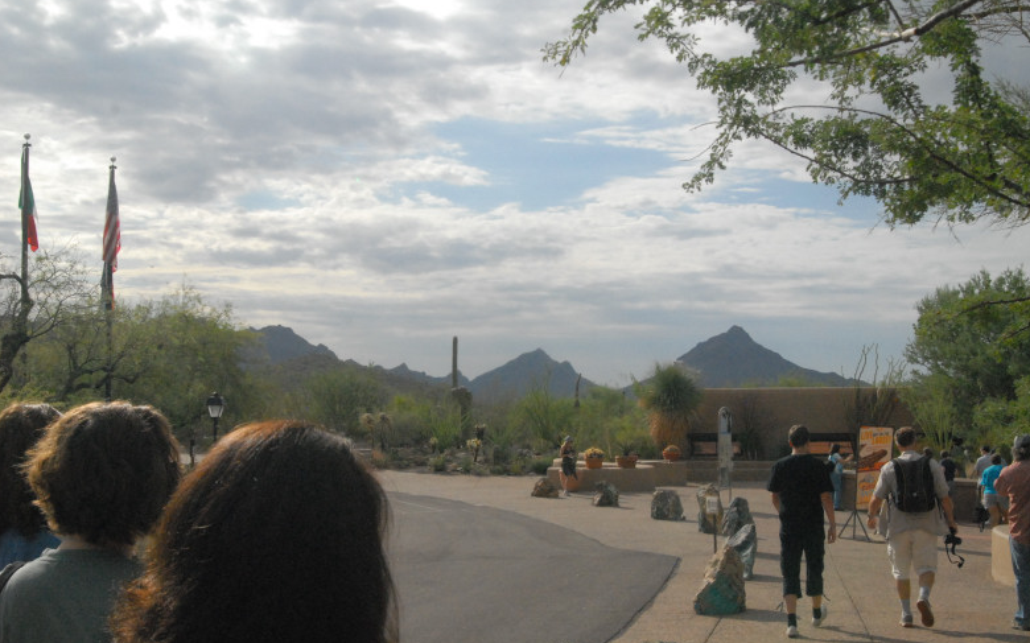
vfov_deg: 29.2
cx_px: 504
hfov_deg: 45.3
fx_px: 1235
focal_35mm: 44
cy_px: 328
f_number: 16
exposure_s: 1/2500
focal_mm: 28
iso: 1600
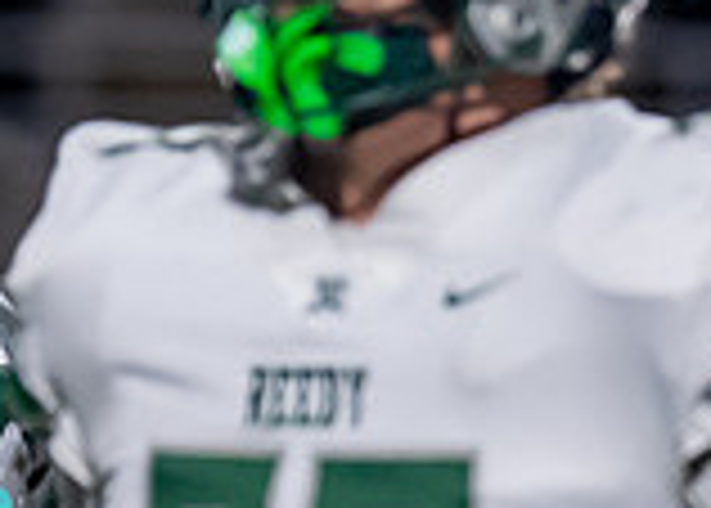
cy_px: 520
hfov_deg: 1.6
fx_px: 26202
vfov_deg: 1.1
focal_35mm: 1297
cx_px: 339
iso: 3200
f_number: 2.8
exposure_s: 1/1250
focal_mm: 200
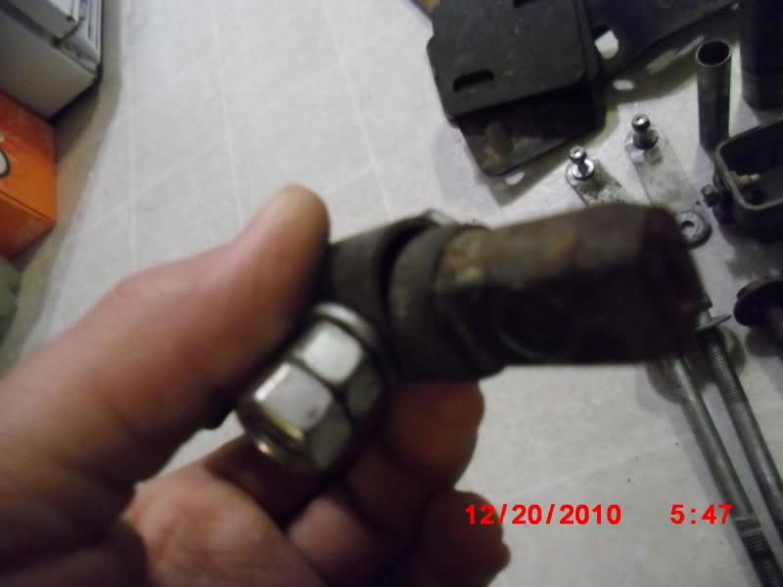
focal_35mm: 27
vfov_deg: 51.4
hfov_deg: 65.3
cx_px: 392
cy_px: 294
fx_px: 611
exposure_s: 1/8
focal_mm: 4.9
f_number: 3.2
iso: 800
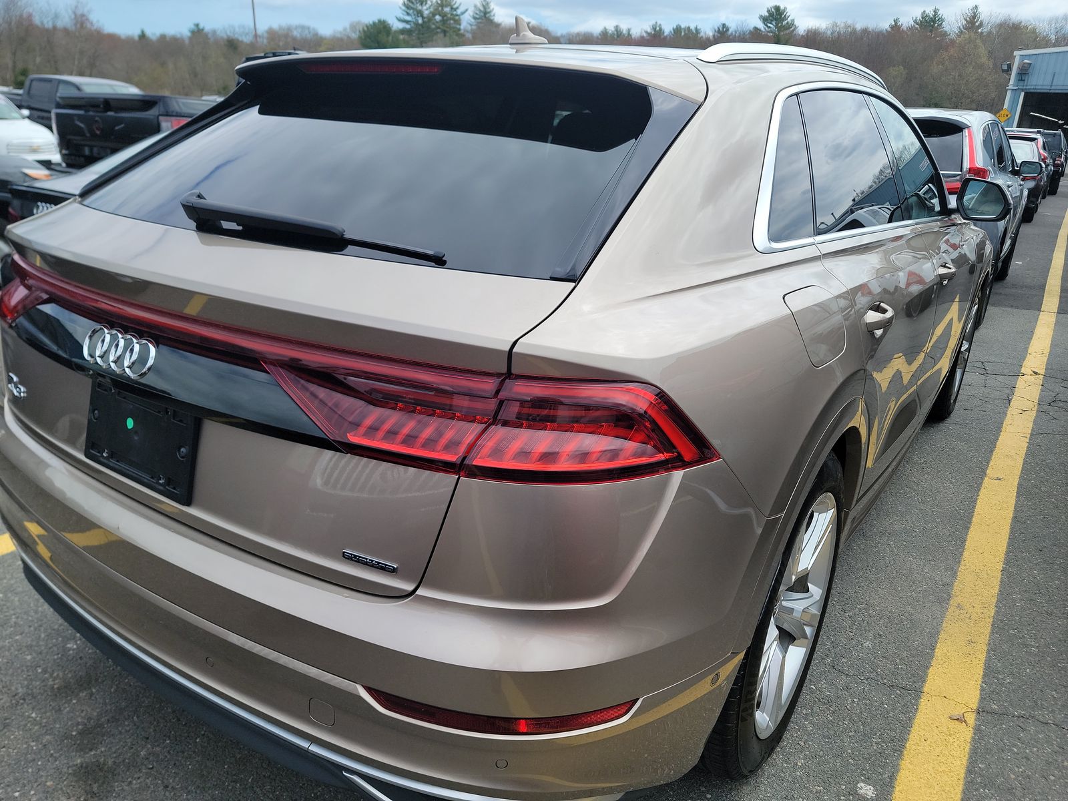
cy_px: 400
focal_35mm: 24
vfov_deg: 56.8
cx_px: 534
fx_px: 740
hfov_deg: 71.6
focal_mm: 6.7
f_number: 1.8
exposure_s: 1/684
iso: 50
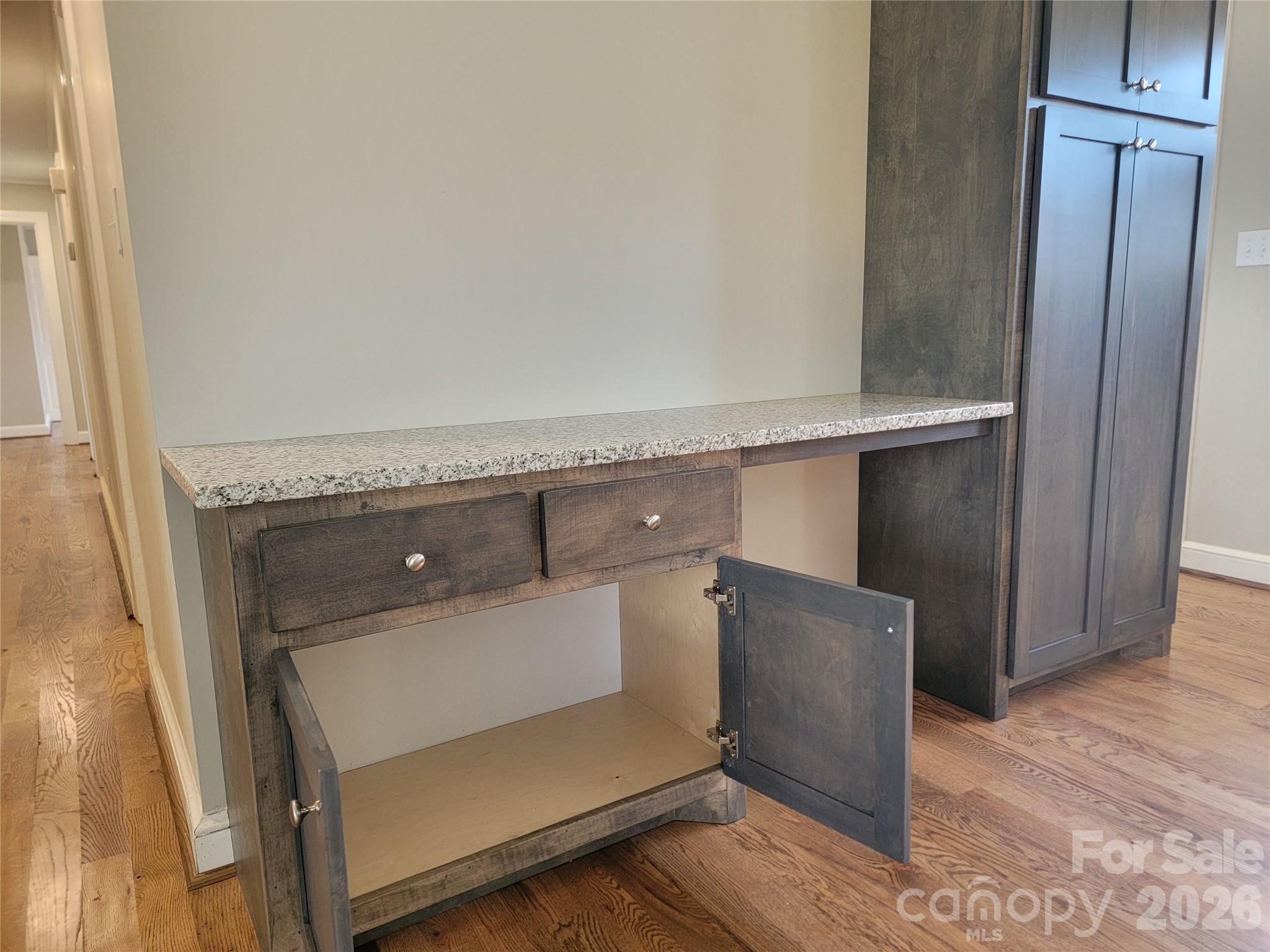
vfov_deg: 56.8
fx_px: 881
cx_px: 635
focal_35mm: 24
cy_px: 476
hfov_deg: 71.6
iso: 200
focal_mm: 6.7
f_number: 1.8
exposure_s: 1/60
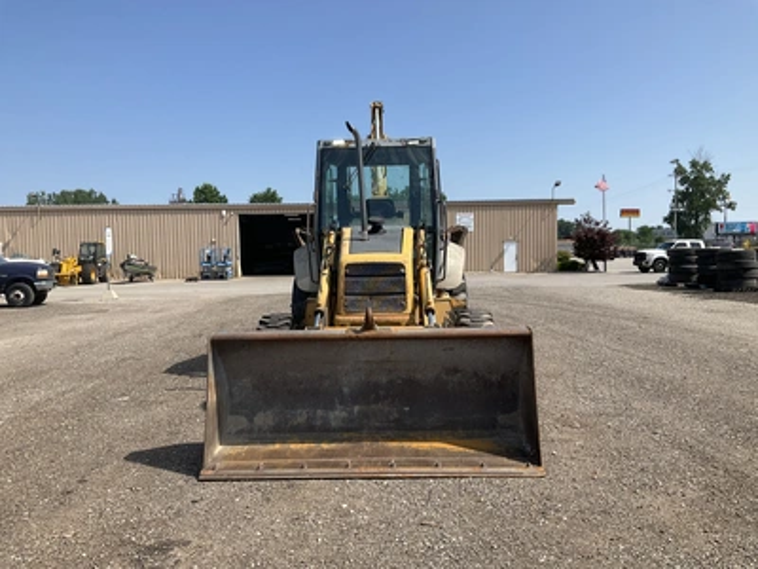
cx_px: 379
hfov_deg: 61.7
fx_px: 635
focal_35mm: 29
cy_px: 284
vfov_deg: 48.2
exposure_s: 1/1626
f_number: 1.8
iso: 25
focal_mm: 3
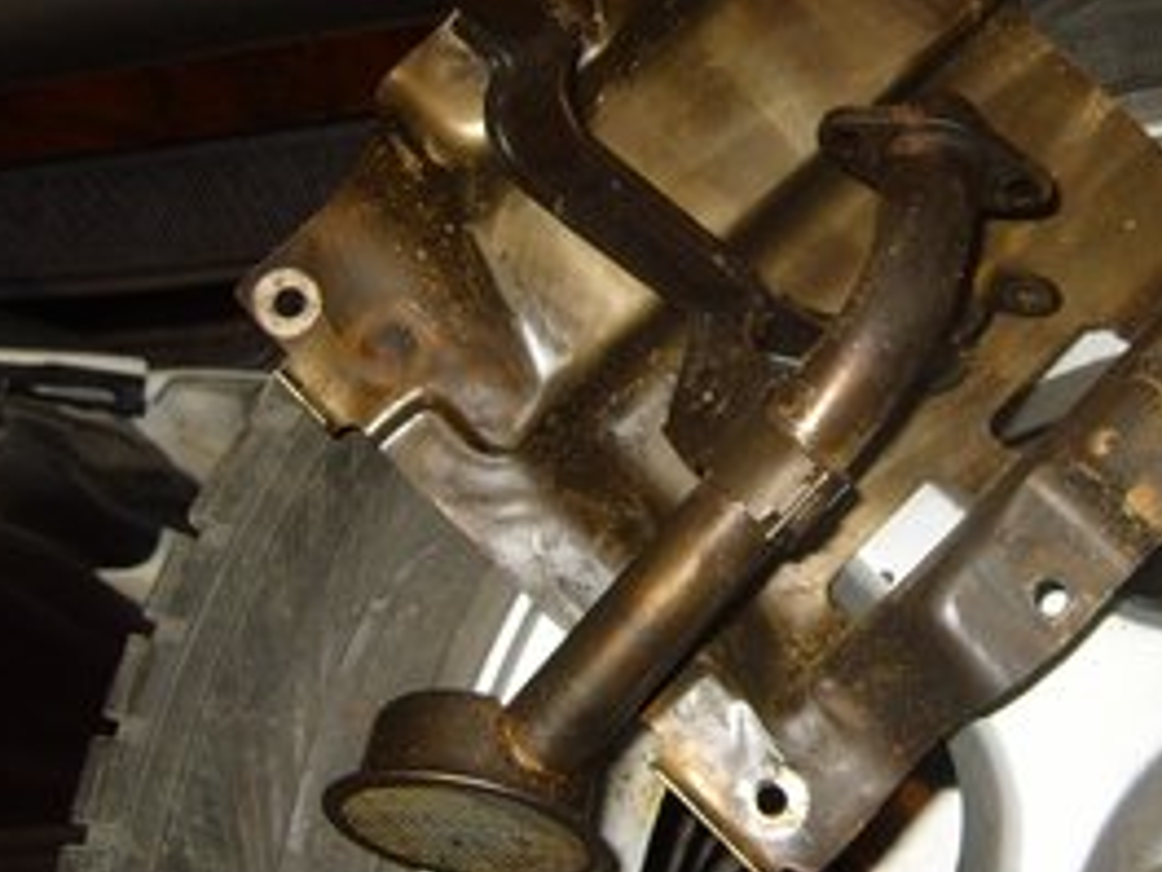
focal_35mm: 53
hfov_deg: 35.8
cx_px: 783
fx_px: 1779
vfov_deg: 27.4
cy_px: 304
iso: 100
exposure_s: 1/30
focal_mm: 7.4
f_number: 2.8
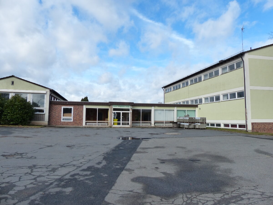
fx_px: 197
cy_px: 102
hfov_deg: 69.4
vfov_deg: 54.9
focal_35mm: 25
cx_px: 136
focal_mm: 4.5
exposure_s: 1/800
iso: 160
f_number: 4
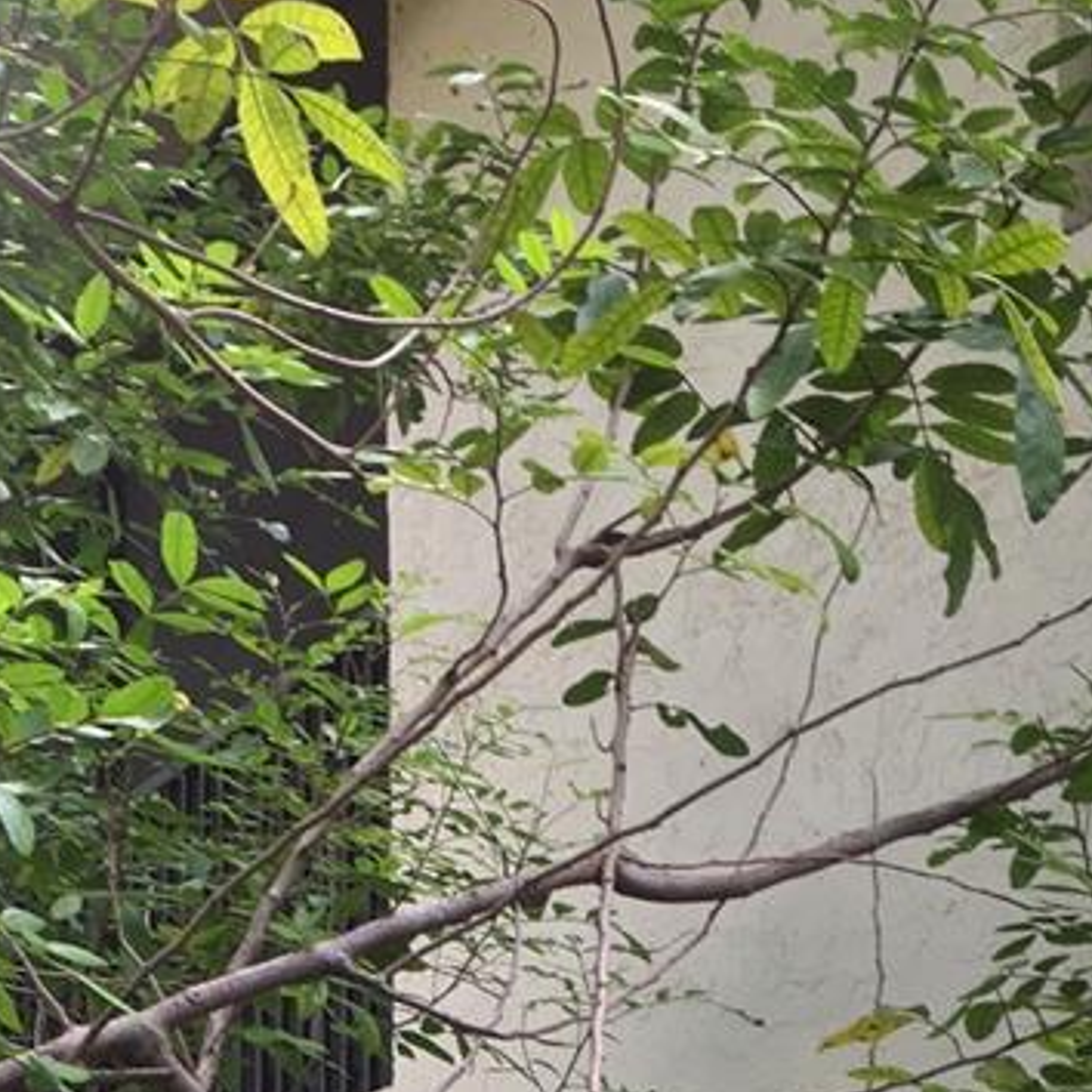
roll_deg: -0.8
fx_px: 3105
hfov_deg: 19.3
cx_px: -34
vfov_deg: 17.7
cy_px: 1675
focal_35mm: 87
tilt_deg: +3.2
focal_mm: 4.15
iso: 32
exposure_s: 1/60
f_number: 2.2
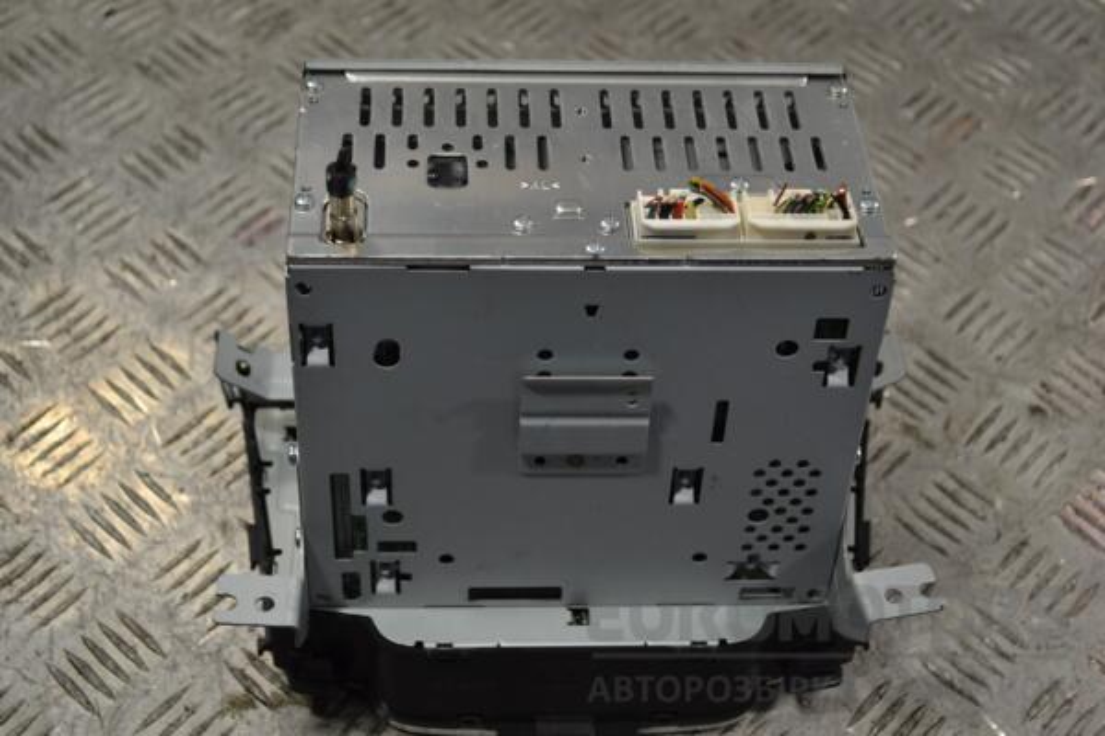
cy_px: 368
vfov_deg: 22.6
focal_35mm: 60
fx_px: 1842
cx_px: 552
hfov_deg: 33.4
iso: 320
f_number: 5.6
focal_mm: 40
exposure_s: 1/125
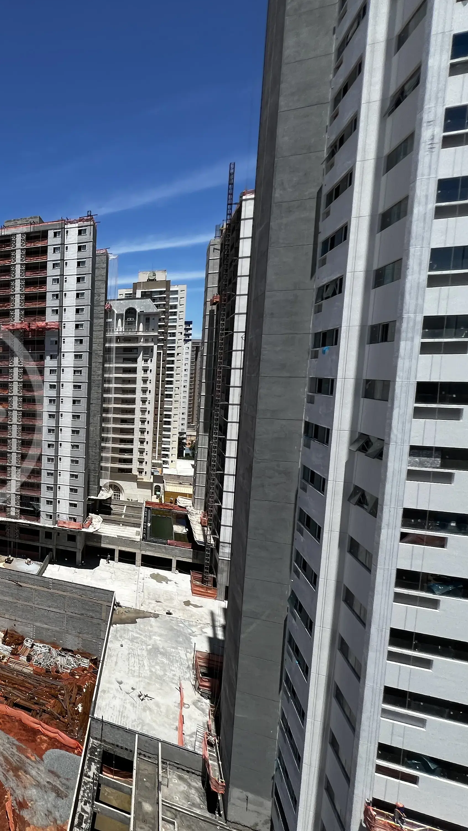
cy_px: 414
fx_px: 419
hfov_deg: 43.2
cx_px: -62
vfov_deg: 89.6
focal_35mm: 19
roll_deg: -0.3
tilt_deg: -6.0
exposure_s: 1/1876
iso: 32
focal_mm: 1.57
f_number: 1.8
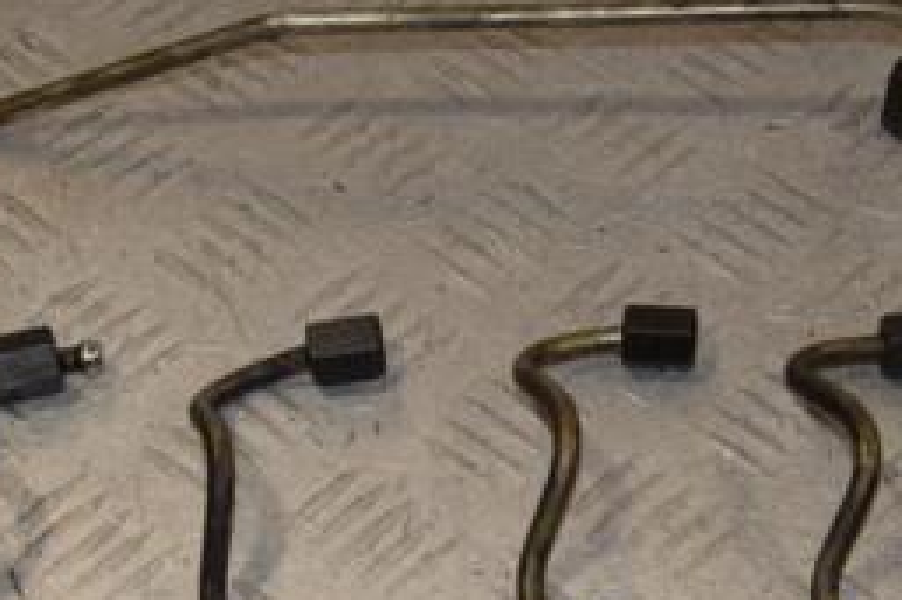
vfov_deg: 11.5
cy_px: 337
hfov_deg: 17.2
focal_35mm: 119
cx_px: 505
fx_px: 2980
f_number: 9
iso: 800
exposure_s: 1/200
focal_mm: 34
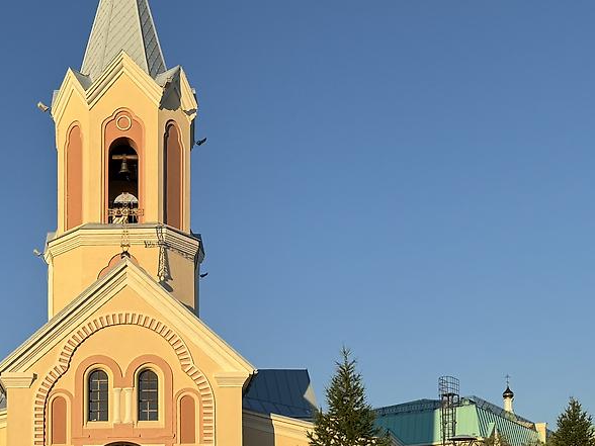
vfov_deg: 29.7
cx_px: 120
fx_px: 842
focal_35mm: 49
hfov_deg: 37.5
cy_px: 229
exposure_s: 1/2959
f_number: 1.78
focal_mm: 6.76
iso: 80
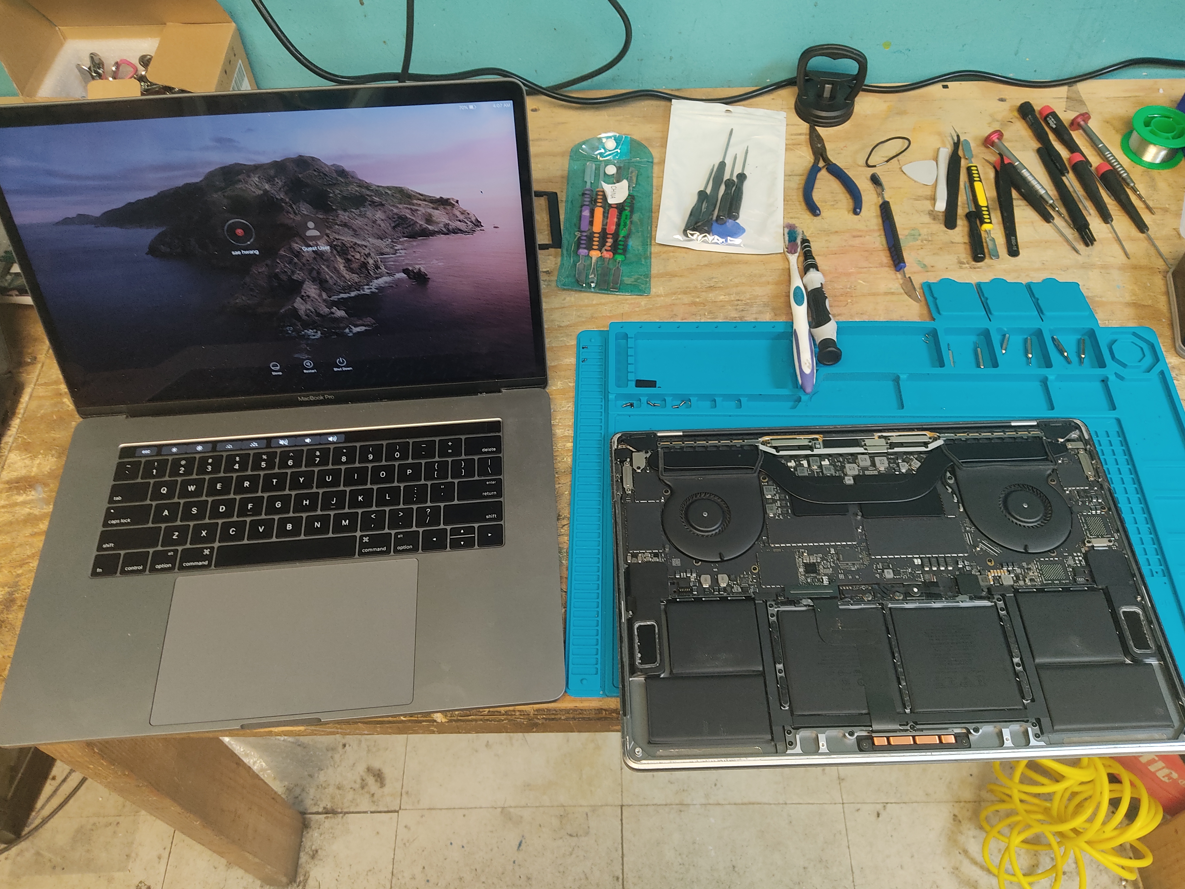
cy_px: 396
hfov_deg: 61.7
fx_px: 993
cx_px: 603
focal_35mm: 29
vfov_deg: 48.1
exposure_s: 1/30
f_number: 1.79
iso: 552
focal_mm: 4.74
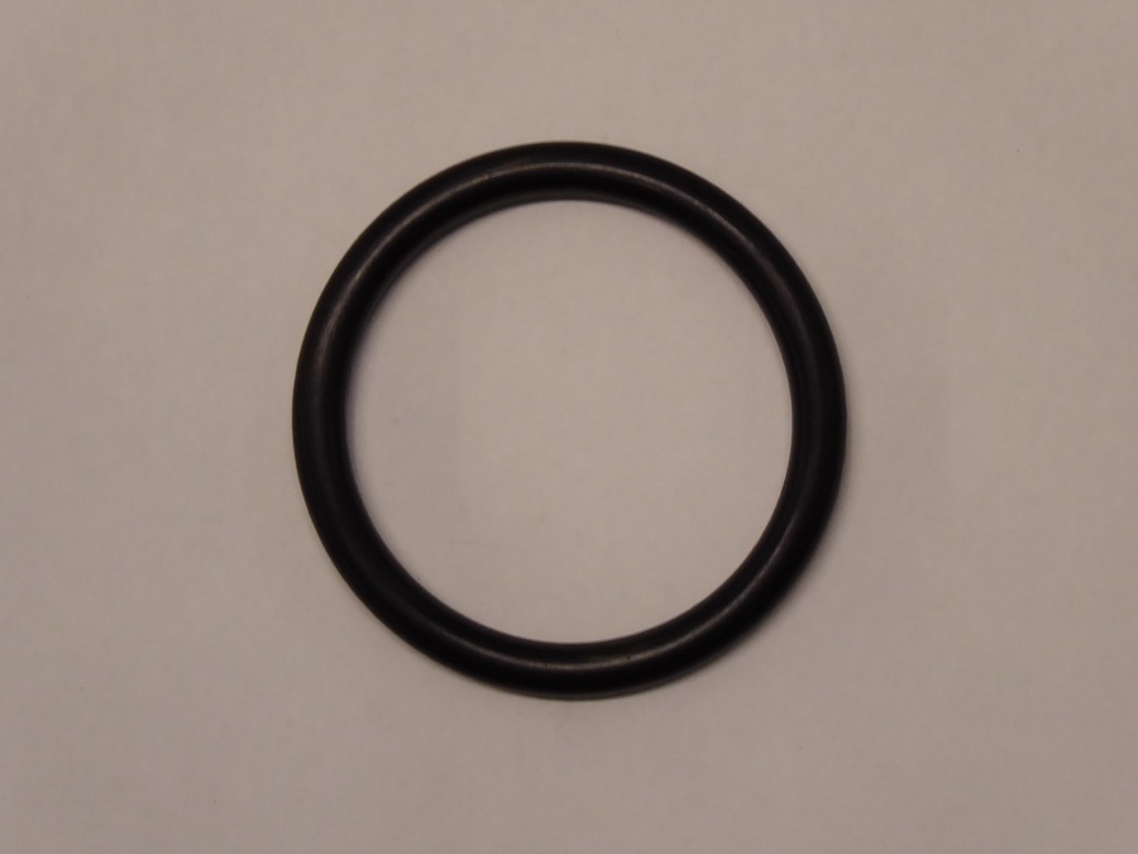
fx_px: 5227
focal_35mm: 159
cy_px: 427
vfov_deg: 9.3
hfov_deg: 12.4
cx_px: 569
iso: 400
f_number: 5.4
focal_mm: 25.6
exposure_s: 1/60
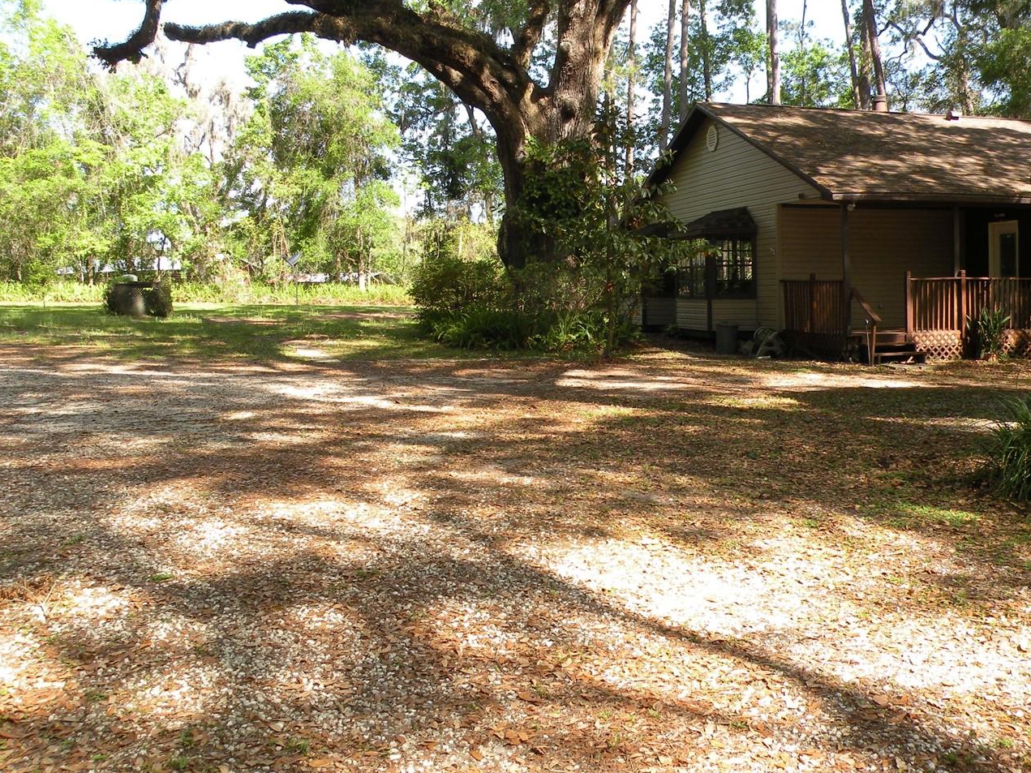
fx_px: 1013
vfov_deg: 41.6
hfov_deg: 53.6
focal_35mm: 34
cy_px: 309
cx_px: 612
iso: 64
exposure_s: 1/110
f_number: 4
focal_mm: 4.7
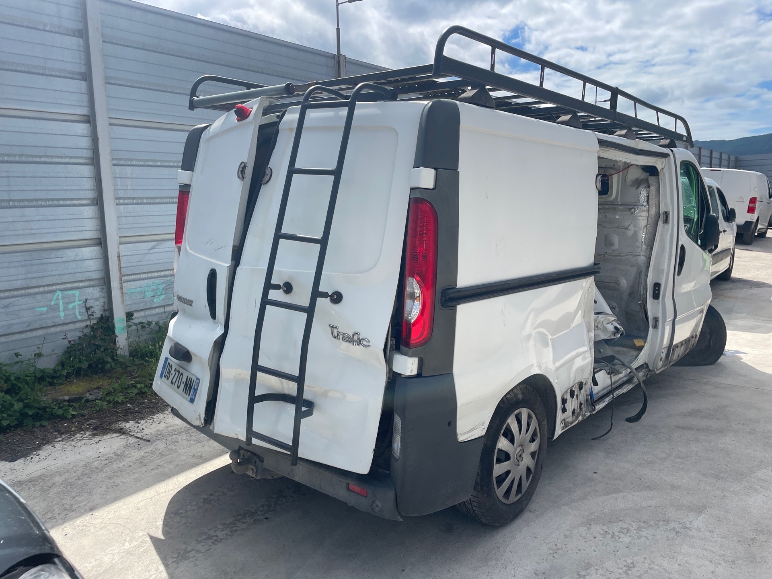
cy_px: 290
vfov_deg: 53.1
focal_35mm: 26
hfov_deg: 67.3
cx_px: 386
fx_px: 580
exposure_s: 1/3861
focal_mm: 4.2
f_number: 1.6
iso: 32
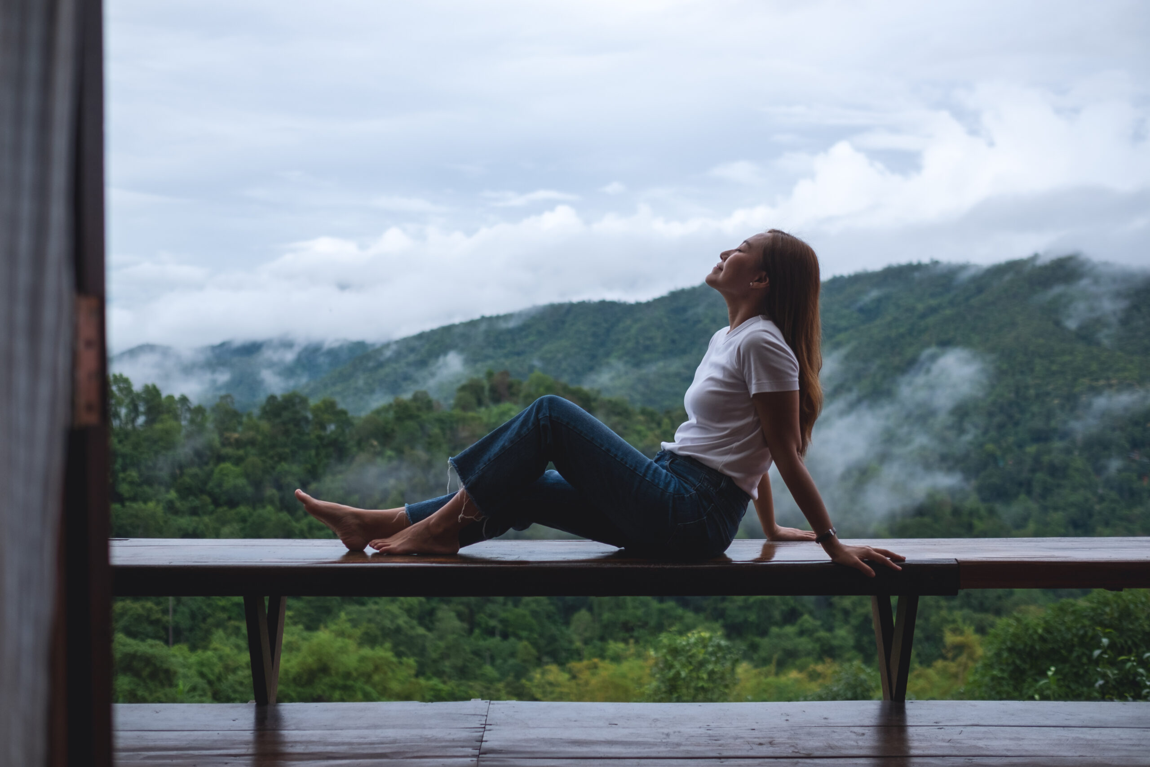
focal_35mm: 35
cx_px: 575
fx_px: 1118
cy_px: 384
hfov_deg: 54.4
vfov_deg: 37.9
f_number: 2
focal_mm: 23
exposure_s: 1/3800
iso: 200
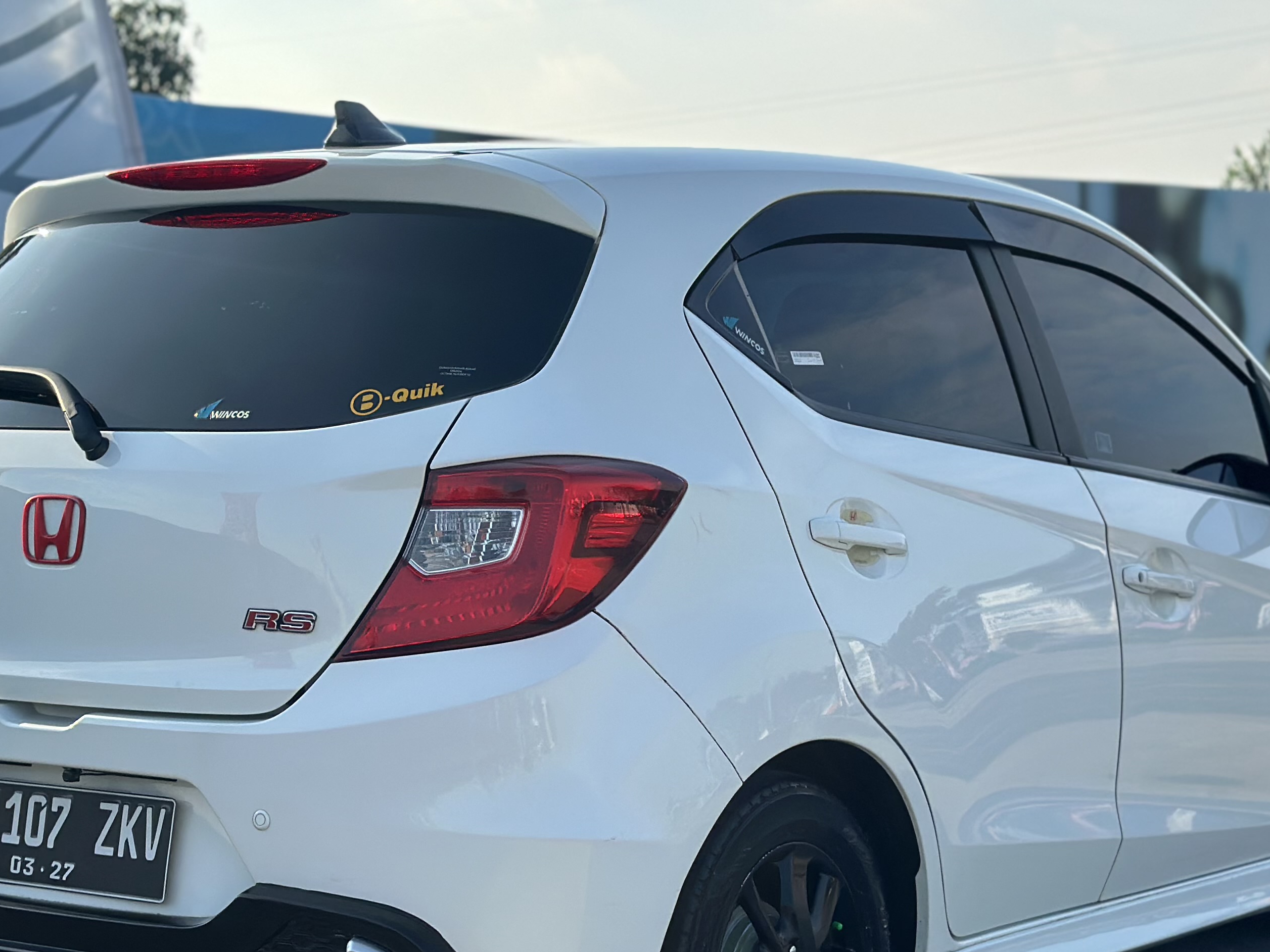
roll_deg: +0.8
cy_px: 650
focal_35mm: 77
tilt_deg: -4.0
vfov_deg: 19.1
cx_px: 549
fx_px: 2825
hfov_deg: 25.3
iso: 100
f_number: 1.78
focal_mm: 6.86
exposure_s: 1/3155
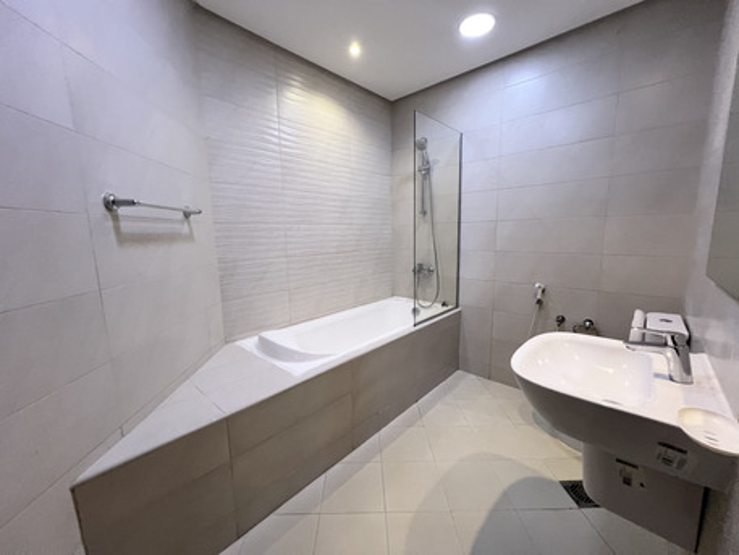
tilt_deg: -9.6
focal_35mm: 13
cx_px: 370
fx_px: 278
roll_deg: +1.2
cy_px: 278
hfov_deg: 106.2
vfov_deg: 89.9
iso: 250
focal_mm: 1.57
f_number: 1.8
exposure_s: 1/100
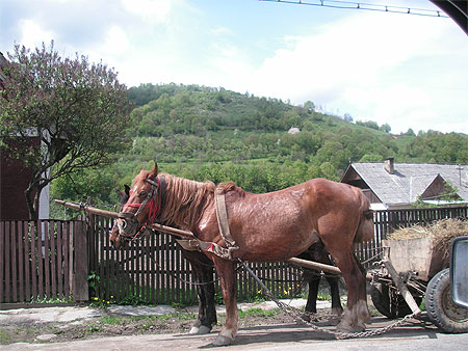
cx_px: 234
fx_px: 514
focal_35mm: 38
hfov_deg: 49.0
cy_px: 176
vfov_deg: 37.8
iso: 50
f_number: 3.3
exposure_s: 1/350
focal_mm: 6.3
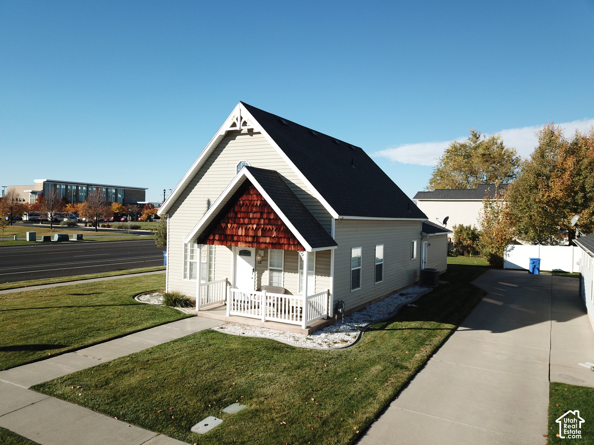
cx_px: 297
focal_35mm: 26
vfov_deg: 53.1
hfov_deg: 67.3
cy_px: 222
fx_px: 446
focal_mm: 4.73
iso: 100
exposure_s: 1/1261
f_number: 2.2
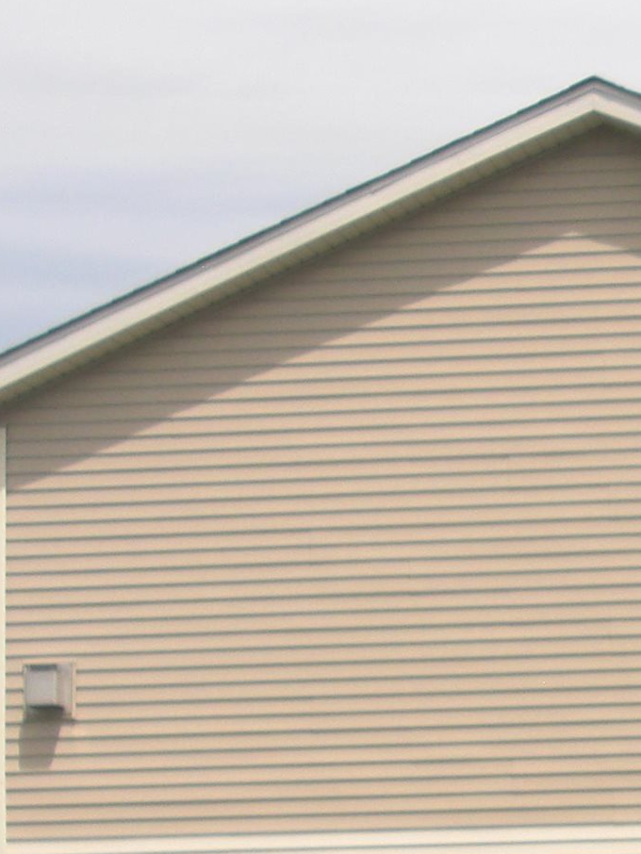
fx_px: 3011
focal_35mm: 122
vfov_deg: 15.8
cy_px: 892
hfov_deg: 11.4
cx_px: 1095
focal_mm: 6.3
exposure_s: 1/160
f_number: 7.9
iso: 50
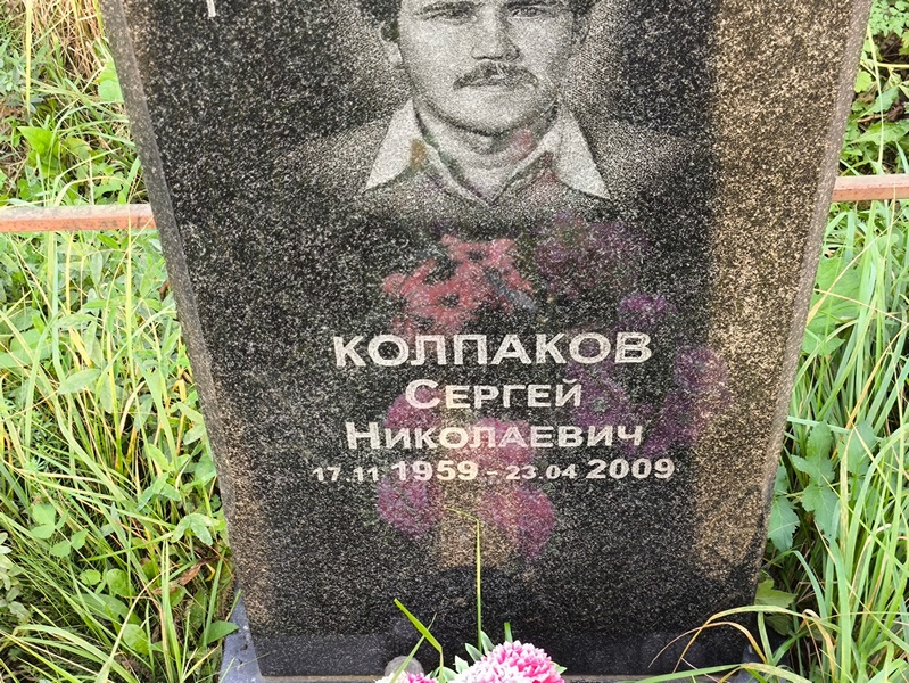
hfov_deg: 38.2
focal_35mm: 50
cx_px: 454
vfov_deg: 29.1
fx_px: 1314
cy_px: 342
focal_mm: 4.71
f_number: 1.7
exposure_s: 1/50
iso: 80
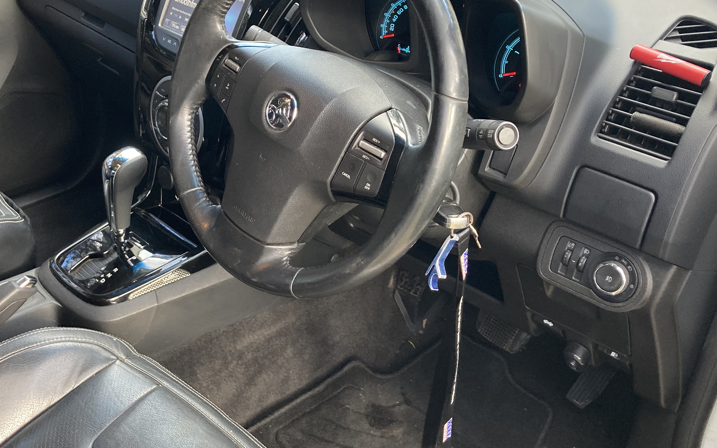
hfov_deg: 48.8
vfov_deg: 31.9
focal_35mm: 40
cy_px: 193
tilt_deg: -34.6
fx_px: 782
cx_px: 270
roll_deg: +1.7
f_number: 1.8
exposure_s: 1/60
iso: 160
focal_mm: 3.99
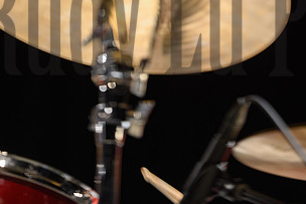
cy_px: 24
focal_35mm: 343
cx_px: 233
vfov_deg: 4.0
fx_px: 2917
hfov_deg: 6.0
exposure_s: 1/200
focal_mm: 180
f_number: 2.8
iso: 3200
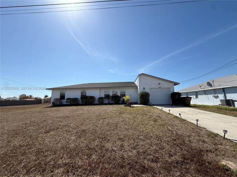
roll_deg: +0.9
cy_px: 88
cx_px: 118
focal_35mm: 14
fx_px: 96
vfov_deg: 85.7
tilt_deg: +7.2
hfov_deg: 102.1
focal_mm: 2.22
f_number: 2.2
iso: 50
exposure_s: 1/3460
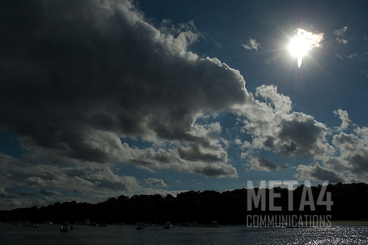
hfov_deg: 67.4
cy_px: 122
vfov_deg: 47.9
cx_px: 184
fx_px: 276
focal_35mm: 27
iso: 320
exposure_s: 1/6400
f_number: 9
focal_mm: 18
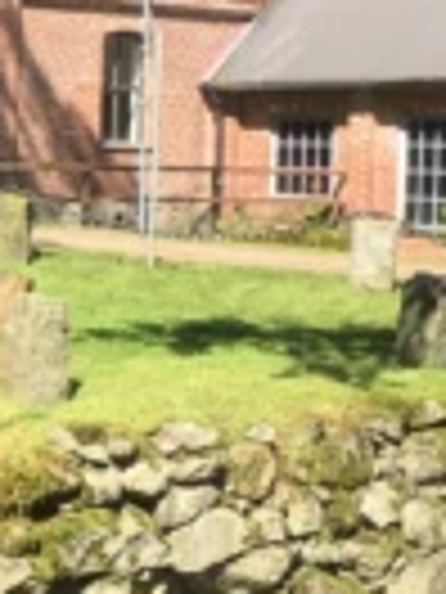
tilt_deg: -2.8
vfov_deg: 16.8
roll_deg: -1.5
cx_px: -162
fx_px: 2010
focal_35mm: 117
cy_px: 241
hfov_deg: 12.2
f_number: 2.2
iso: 25
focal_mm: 4.15
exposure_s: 1/553
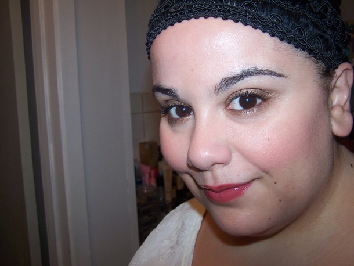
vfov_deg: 37.7
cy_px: 133
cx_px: 177
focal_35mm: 38
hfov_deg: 49.0
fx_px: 389
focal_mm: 6.3
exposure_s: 1/60
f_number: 2.8
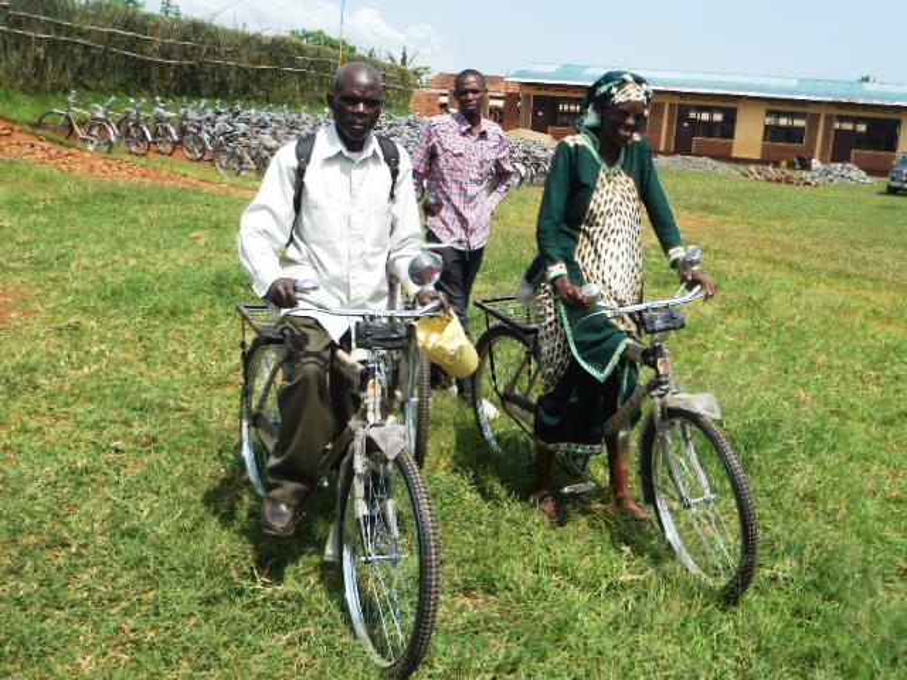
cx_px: 454
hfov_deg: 50.1
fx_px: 969
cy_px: 340
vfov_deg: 38.7
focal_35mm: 37
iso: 80
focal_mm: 6.7
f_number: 3.2
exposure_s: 1/800
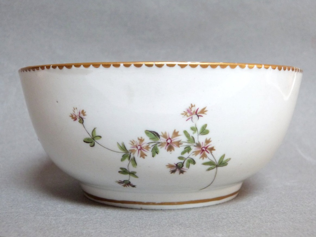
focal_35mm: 46
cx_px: 158
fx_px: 420
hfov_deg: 41.2
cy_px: 118
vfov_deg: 31.5
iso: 400
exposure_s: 1/60
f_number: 3.2
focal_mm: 8.3
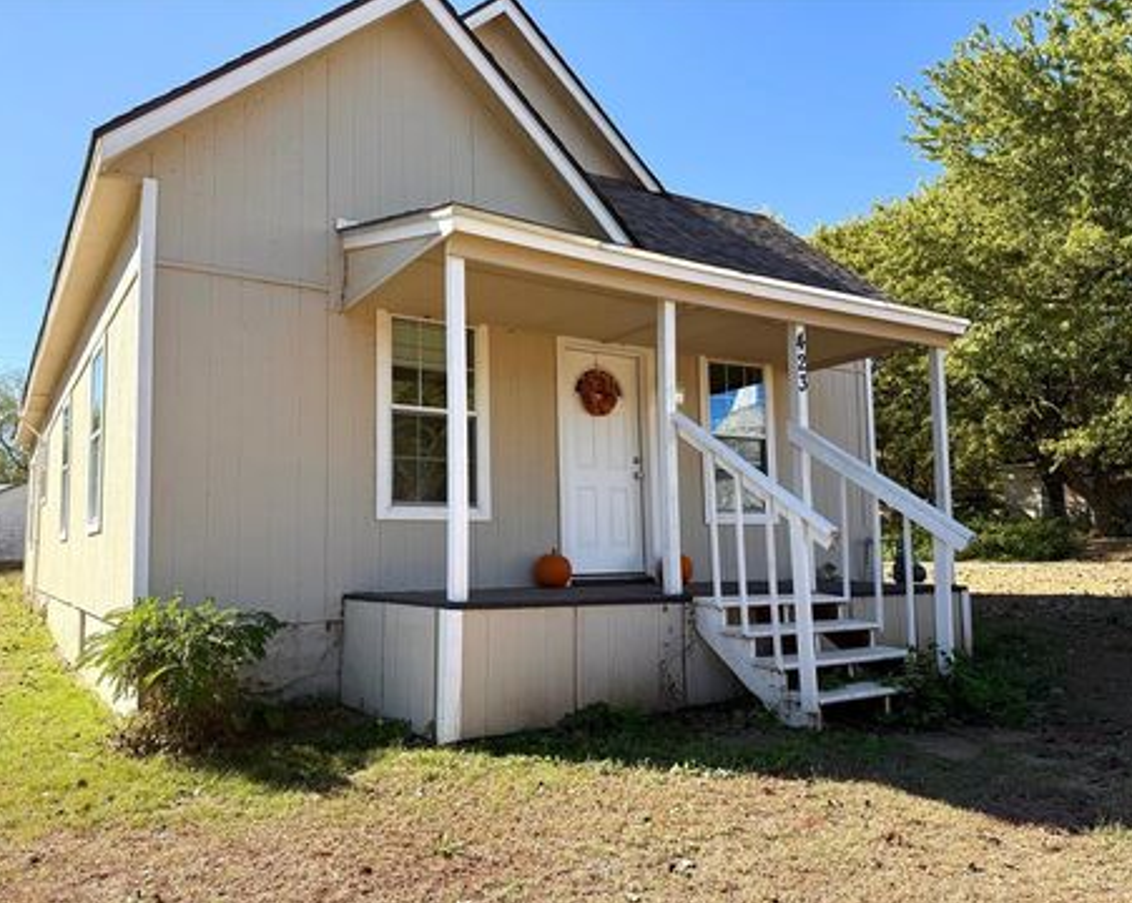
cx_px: 530
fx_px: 870
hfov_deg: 66.0
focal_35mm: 26
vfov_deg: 54.9
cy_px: 465
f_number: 1.78
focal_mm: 6.76
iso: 80
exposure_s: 1/2169
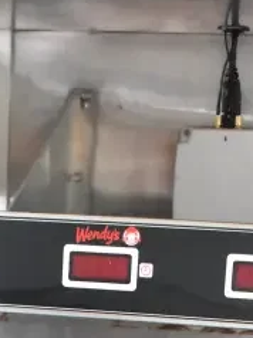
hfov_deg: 13.3
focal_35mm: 111
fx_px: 1084
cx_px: 115
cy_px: 528
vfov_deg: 16.0
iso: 6400
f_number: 4
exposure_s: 1/60
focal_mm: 20
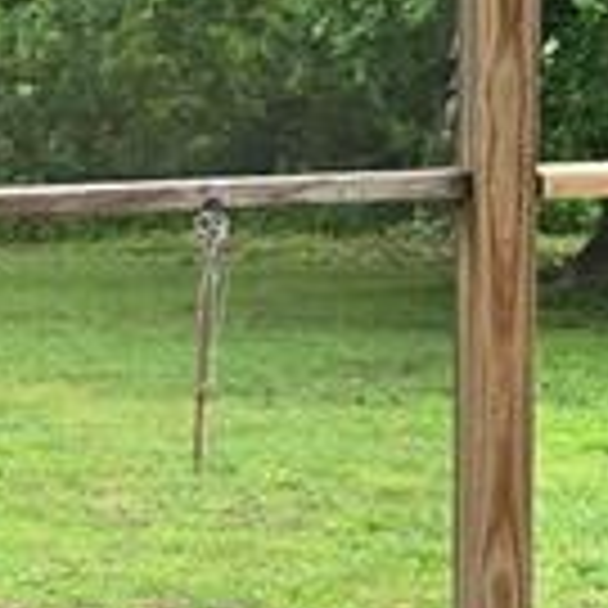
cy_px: 455
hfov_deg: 10.9
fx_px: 3060
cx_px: -311
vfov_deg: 11.3
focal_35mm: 154
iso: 40
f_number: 1.7
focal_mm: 6.3
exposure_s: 1/180
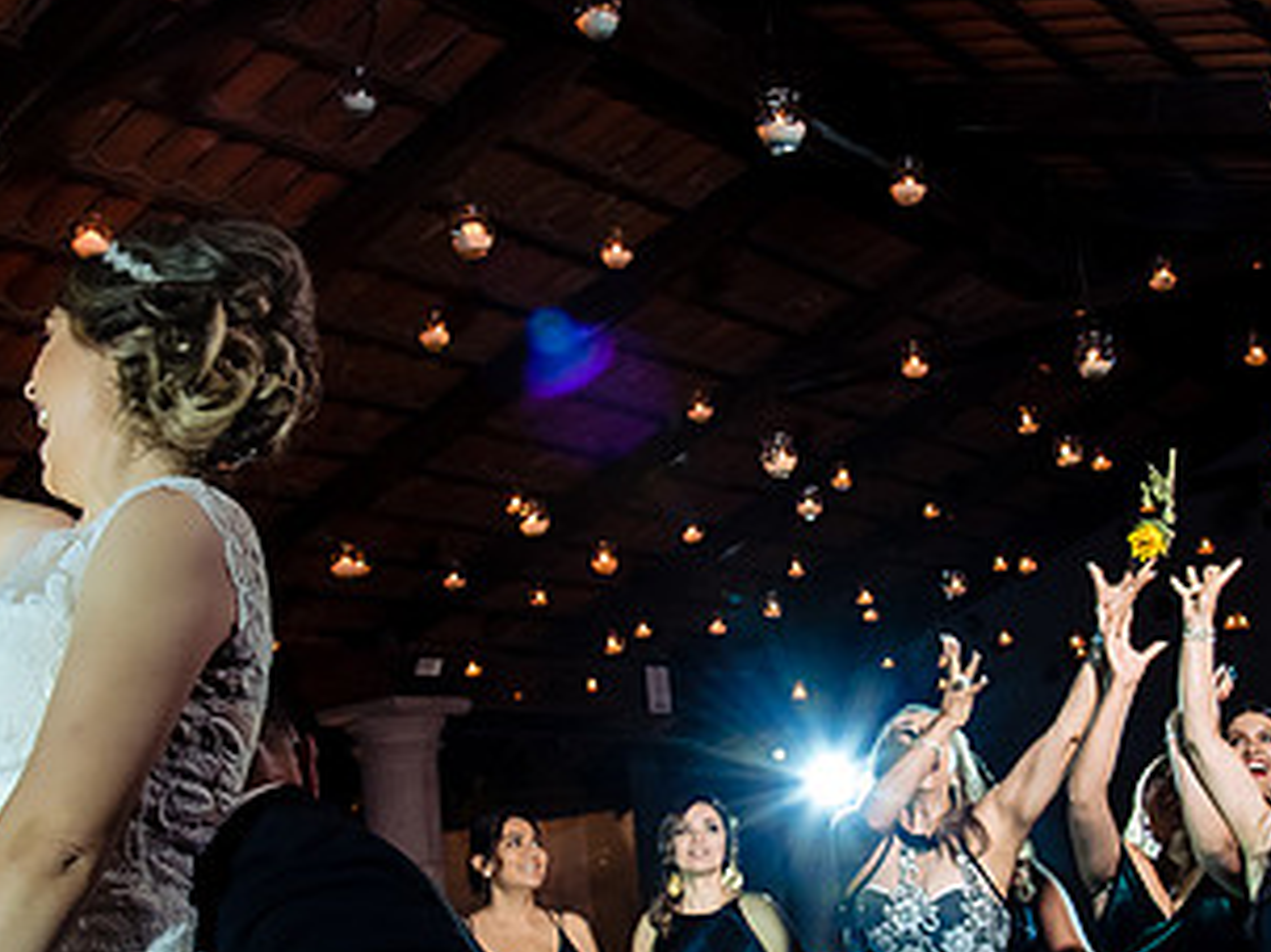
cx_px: 705
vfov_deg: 29.0
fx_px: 1835
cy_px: 550
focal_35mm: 50
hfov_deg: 38.2
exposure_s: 1/200
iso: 2000
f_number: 6.3
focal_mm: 24
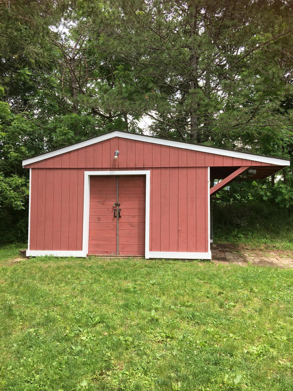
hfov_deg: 48.2
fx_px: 327
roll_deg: +0.1
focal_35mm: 29
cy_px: 196
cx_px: 146
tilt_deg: +0.5
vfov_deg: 61.7
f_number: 2.2
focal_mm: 4.15
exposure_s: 1/411
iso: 25
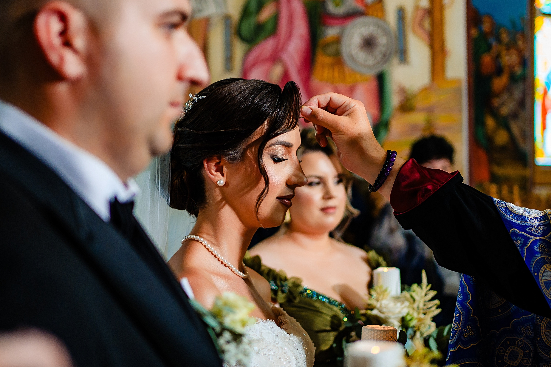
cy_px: 184
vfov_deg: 26.0
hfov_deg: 38.2
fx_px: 796
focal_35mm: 52
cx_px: 276
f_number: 1.8
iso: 640
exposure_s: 1/160
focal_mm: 35
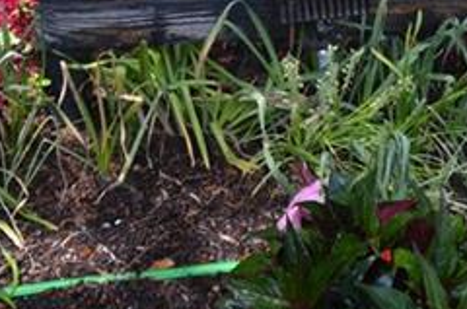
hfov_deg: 31.3
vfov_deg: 19.6
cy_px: -87
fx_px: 829
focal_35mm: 64
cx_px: 302
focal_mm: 10
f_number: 5.6
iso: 220
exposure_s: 1/125
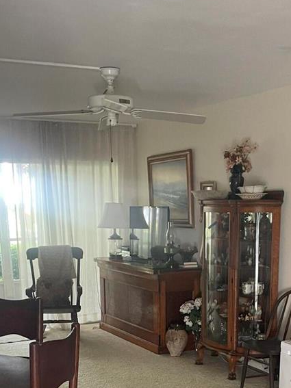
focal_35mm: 55
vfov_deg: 33.0
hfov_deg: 26.4
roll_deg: +1.8
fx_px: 617
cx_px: 198
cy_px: 357
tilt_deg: -12.0
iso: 160
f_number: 1.6
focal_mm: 4.2
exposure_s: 1/59
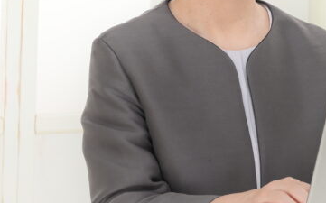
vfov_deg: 5.4
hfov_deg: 8.6
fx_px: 2157
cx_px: 273
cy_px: 5
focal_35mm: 243
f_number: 7.1
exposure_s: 1/160
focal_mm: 56
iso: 200
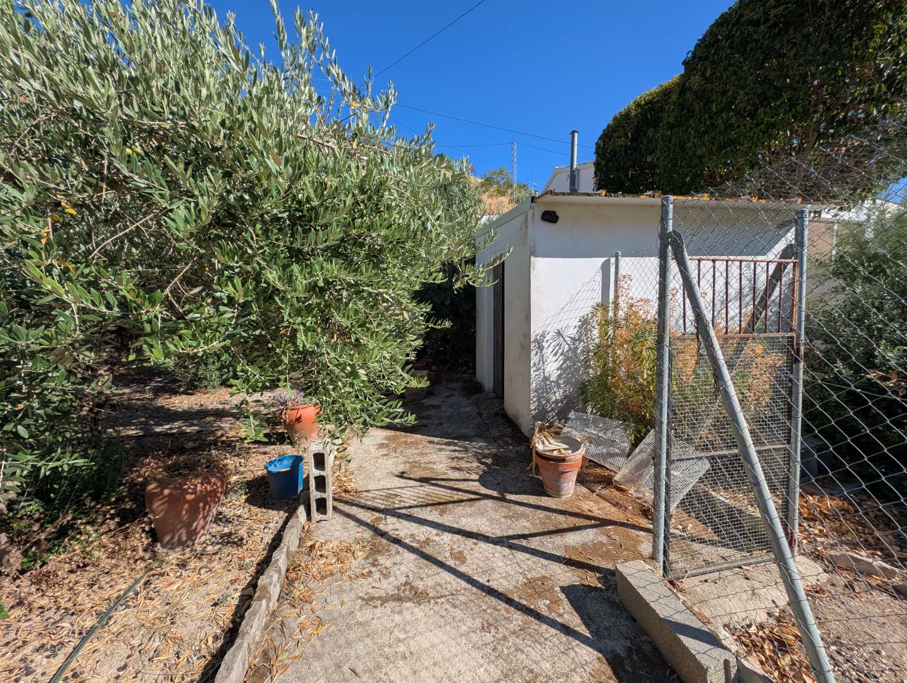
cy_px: 342
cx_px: 454
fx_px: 315
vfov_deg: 94.6
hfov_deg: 110.5
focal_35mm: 12
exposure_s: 1/2004
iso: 38
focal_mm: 2.23
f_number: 1.95
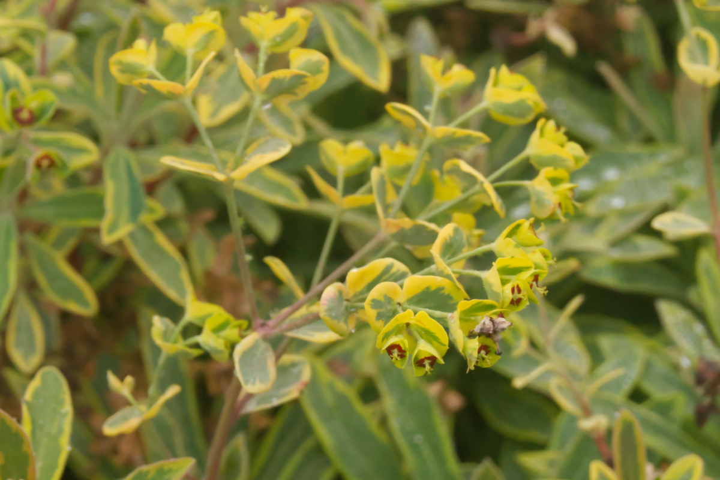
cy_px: 240
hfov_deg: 24.6
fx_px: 1650
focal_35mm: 82
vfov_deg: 16.6
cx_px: 360
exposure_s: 1/200
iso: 2500
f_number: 11
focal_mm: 55
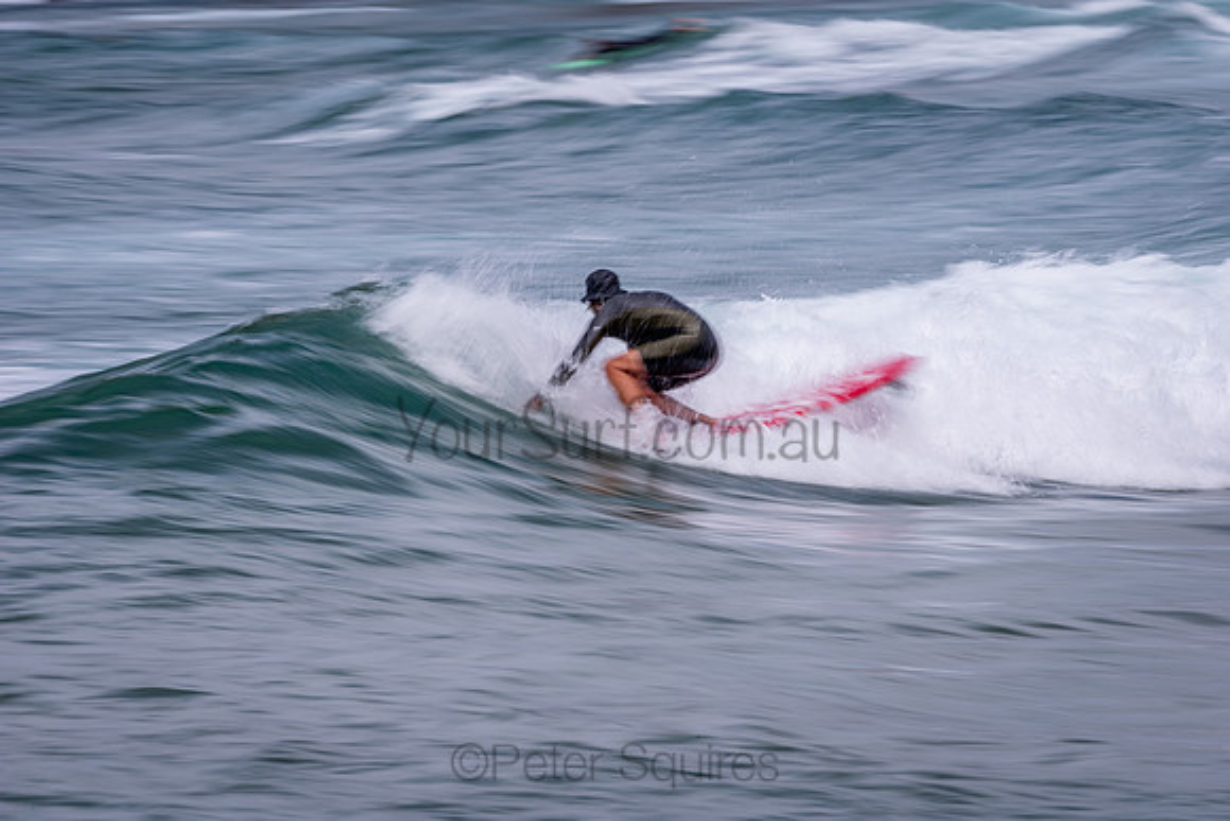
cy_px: 410
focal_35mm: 500
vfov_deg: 2.8
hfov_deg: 4.1
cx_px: 615
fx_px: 17087
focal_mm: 500
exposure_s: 1/20
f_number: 18
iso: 64
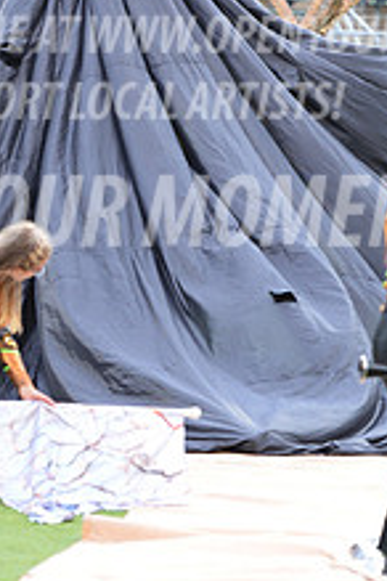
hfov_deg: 4.1
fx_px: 5450
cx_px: 118
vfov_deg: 6.1
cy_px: 29
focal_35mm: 338
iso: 640
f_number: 4.5
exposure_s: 1/200
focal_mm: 165
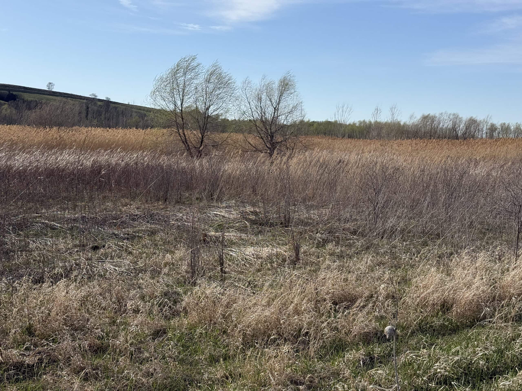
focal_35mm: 48
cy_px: 196
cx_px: 261
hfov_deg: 39.7
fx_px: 724
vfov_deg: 30.3
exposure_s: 1/5587
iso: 64
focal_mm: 6.76
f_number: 1.78
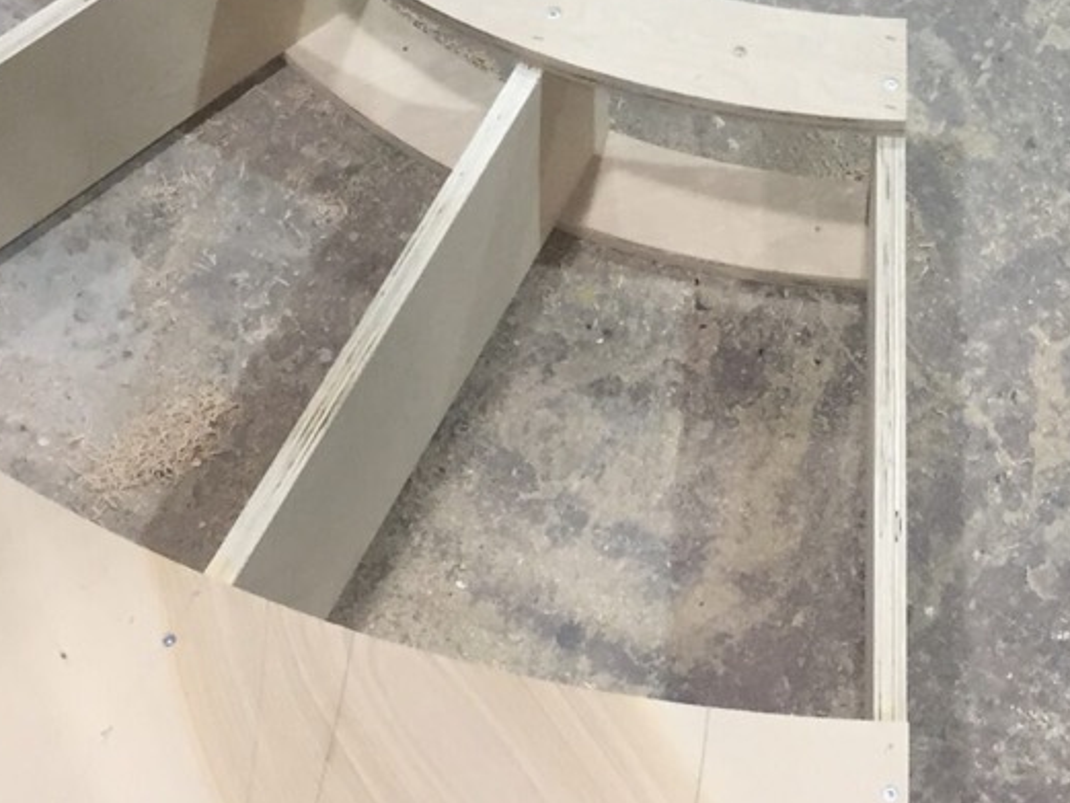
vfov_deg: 16.2
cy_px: -47
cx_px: 856
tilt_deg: -52.8
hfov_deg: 21.7
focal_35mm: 89
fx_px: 2752
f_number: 2.2
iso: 40
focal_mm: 4.15
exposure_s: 1/30
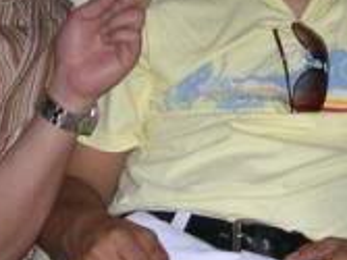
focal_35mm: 146
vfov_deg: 10.0
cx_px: 233
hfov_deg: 13.5
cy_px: -48
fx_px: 1462
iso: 100
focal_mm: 8
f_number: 2.8
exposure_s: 1/60
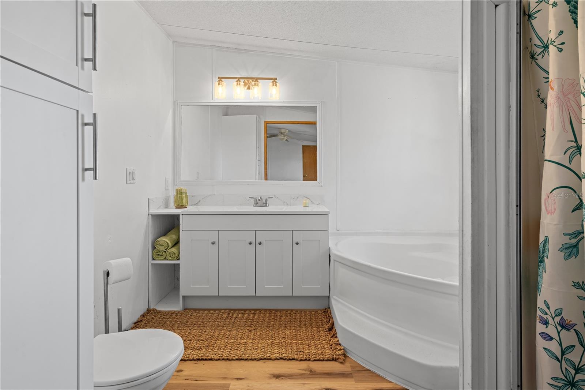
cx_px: 292
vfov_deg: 70.4
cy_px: 195
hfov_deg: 93.3
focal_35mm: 17
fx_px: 276
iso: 125
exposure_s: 1/2
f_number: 11
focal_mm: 17
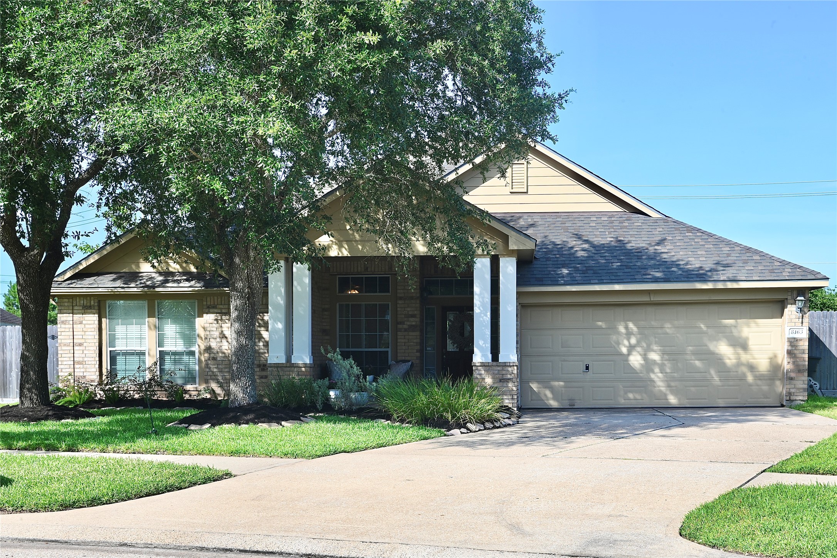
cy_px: 279
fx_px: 1069
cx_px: 418
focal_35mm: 46
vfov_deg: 29.2
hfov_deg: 42.8
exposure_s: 1/60
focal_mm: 46
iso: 200
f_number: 18
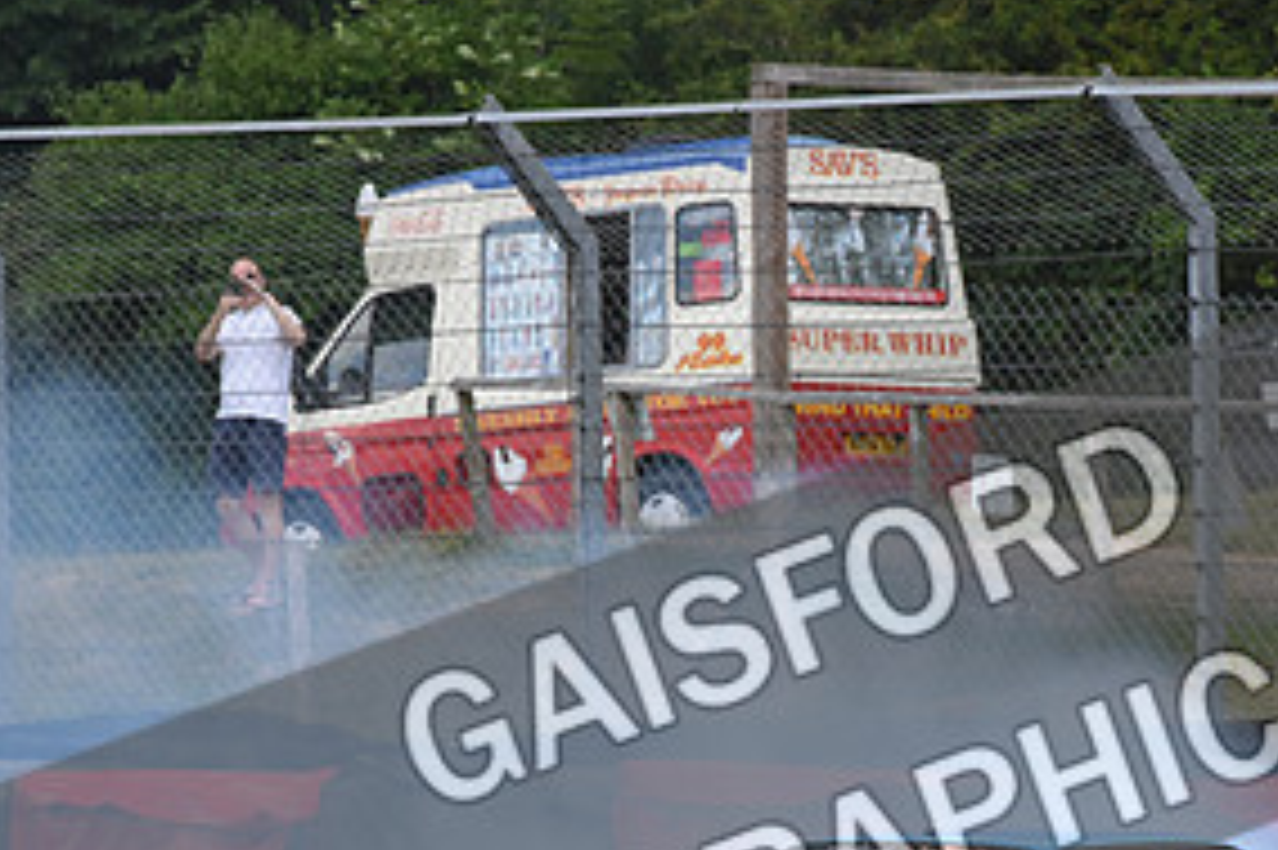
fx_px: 29021
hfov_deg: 2.5
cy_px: 731
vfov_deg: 1.7
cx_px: 832
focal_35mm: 818
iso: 2200
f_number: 8
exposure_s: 1/1000
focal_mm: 400
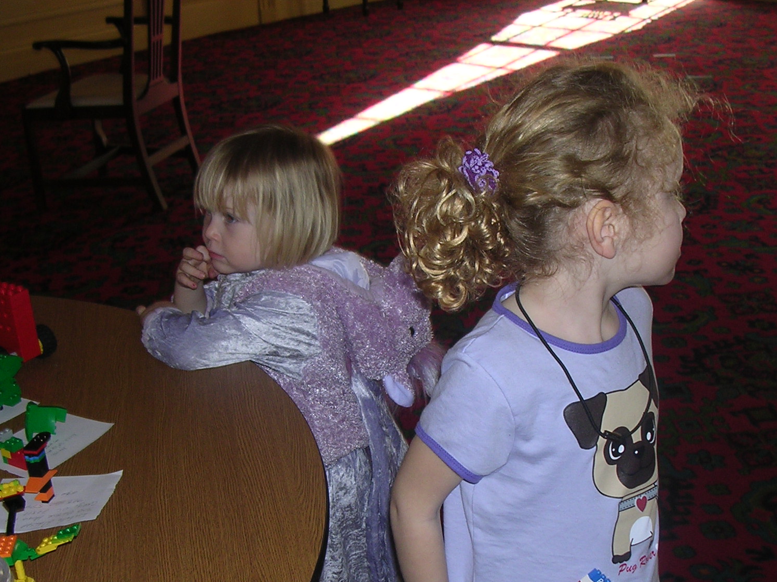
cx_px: 412
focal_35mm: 52
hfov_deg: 36.8
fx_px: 1167
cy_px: 397
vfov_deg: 27.8
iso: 100
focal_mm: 5.8
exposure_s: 1/60.1
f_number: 2.8
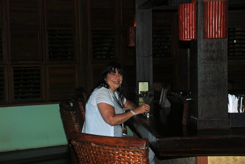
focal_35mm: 78
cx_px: 122
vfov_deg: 17.5
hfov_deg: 26.0
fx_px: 531
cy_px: 82
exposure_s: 1/60
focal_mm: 52
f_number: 5
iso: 100
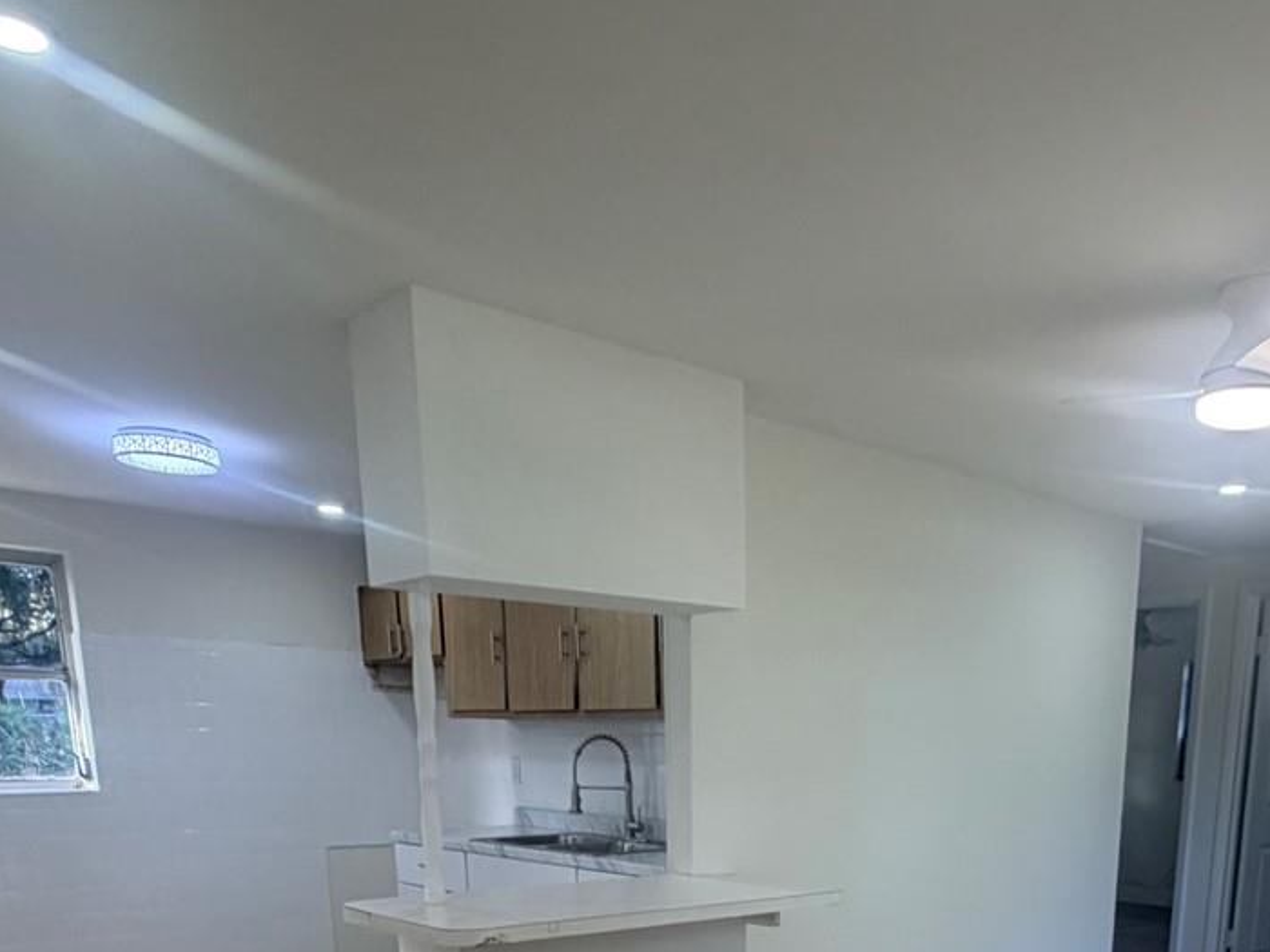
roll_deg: -1.5
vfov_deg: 37.8
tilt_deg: -12.8
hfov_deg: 55.7
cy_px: 1014
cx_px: 838
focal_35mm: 32
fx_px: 1174
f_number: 2.2
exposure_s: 1/120
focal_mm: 2.22
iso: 100
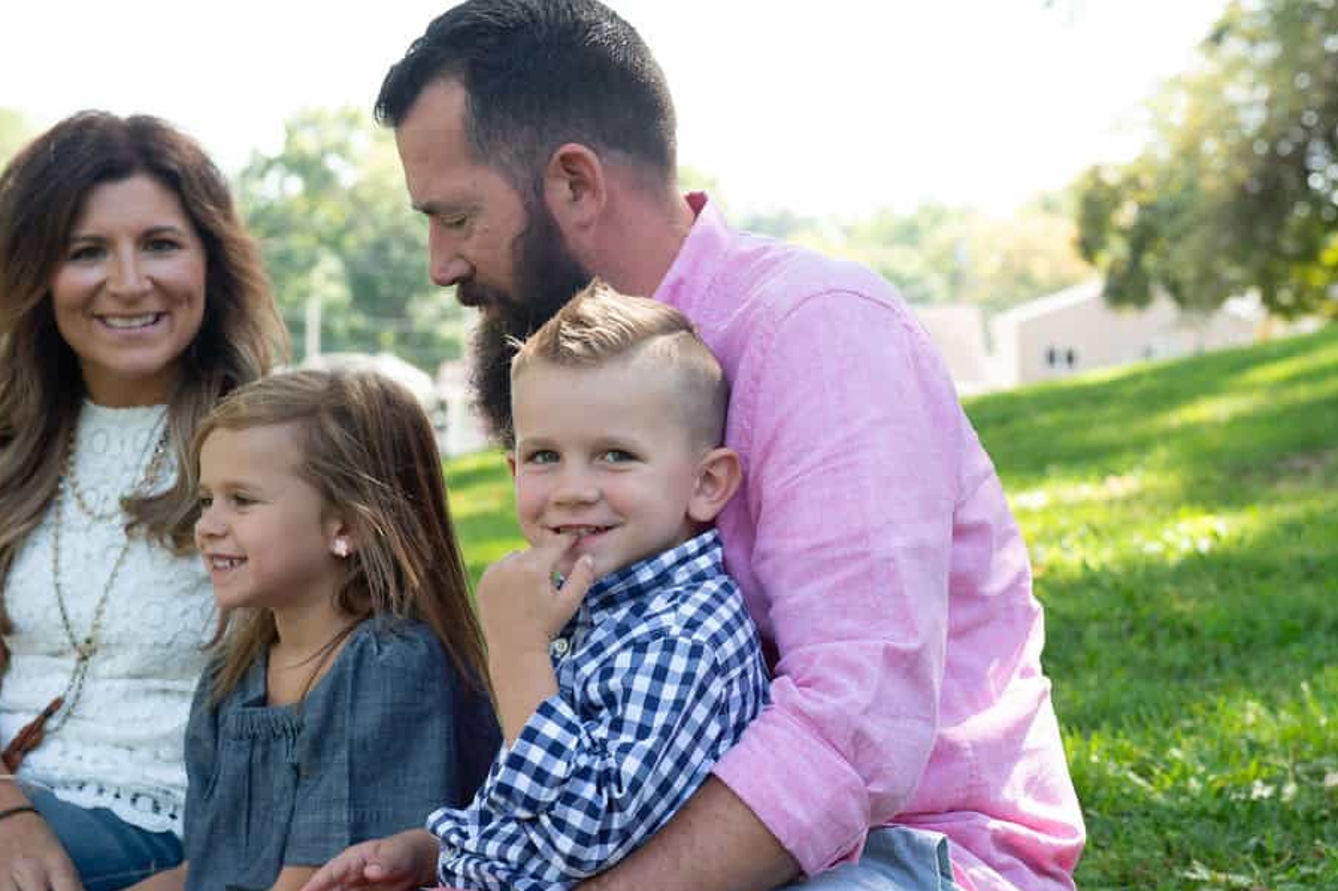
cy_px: 460
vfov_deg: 17.1
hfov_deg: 25.3
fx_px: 2973
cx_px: 751
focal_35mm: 80
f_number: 5.6
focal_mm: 70
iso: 500
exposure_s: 1/200
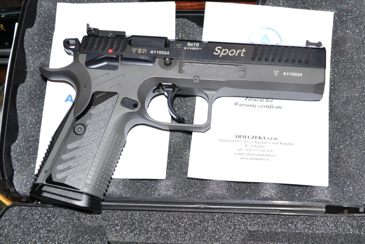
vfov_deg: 22.6
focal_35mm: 60
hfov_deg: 33.4
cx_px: 182
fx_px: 608
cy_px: 122
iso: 100
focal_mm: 40
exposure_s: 1/60
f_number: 7.1
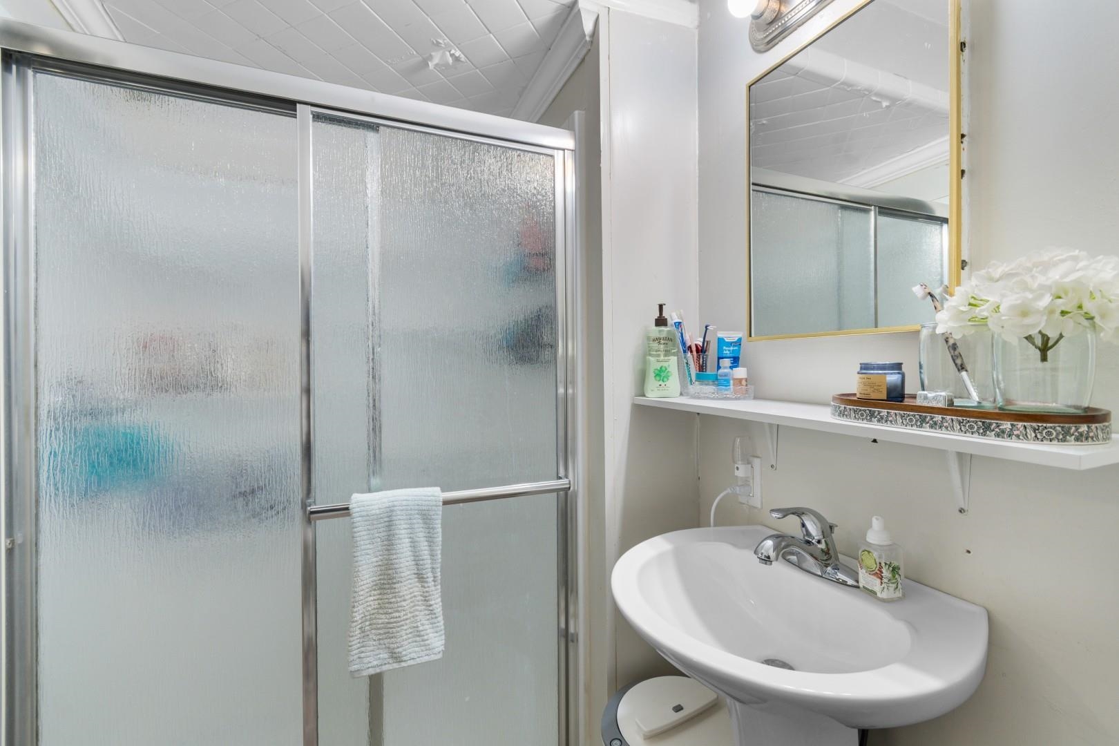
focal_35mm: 15
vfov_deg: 77.3
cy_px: 373
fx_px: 466
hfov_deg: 100.4
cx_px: 560
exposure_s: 1/8
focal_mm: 10
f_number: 4.5
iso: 100
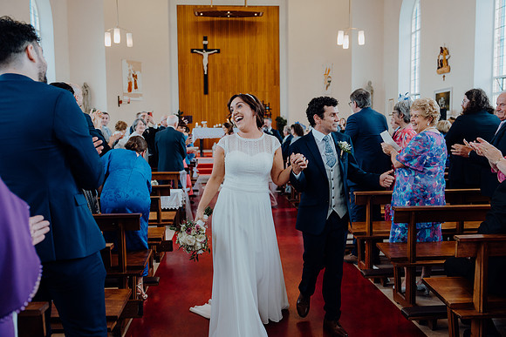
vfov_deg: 41.1
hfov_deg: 58.7
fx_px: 450
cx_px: 253
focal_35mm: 32
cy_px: 168
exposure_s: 1/200
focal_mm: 32
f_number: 2.8
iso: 640
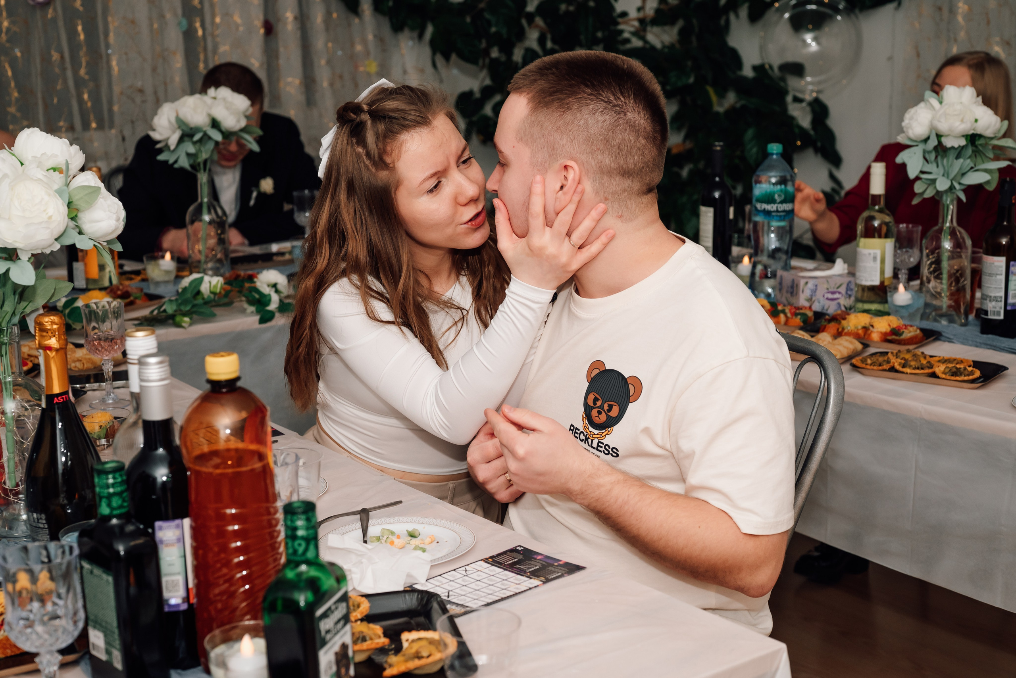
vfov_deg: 26.2
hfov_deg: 38.4
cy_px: 339
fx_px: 1457
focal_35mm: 52
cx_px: 517
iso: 200
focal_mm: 50
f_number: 5
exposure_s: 1/200
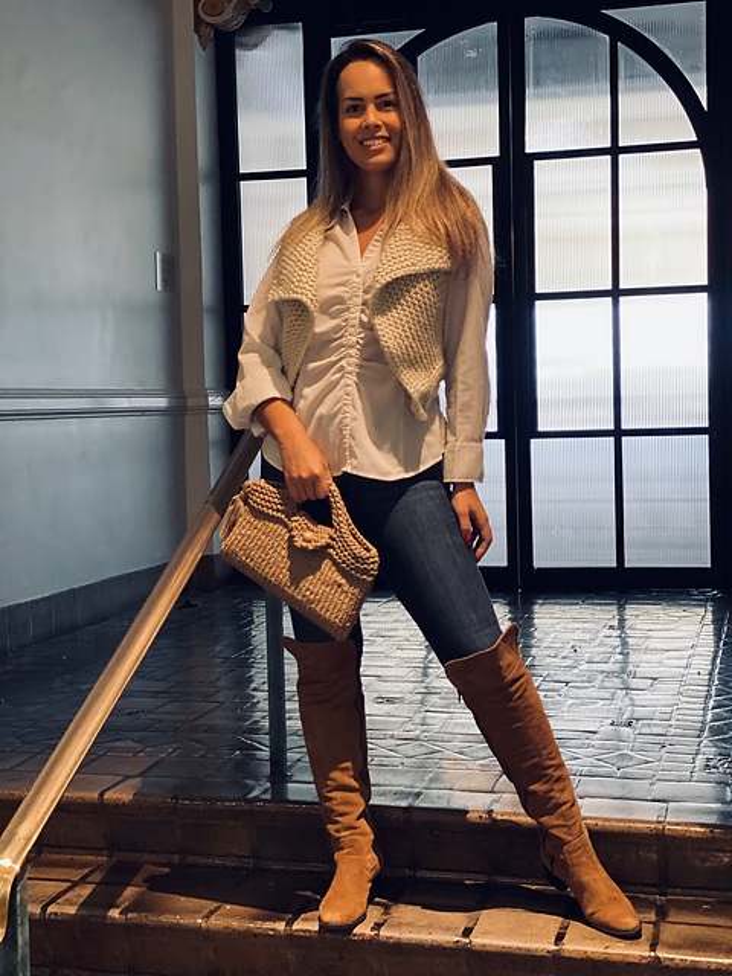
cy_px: 488
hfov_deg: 28.0
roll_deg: +1.4
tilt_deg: -2.3
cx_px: 366
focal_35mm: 52
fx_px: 1466
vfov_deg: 36.8
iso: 400
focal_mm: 6
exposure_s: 1/24
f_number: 2
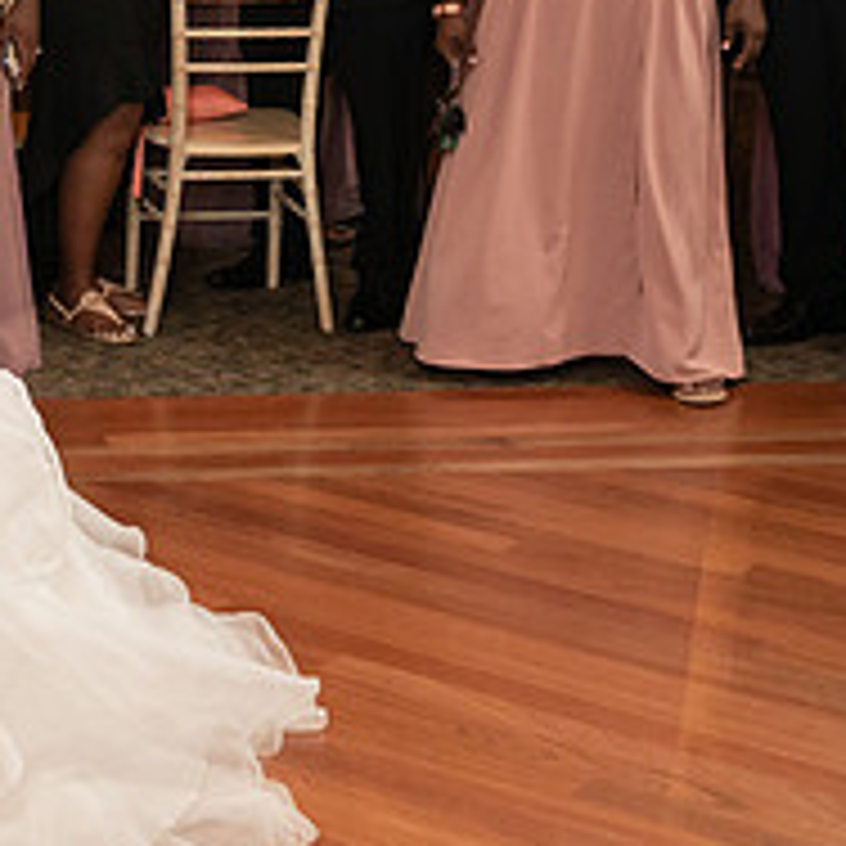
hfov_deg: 18.9
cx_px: -294
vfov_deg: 20.0
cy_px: -6
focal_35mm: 84
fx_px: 2323
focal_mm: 28
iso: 4000
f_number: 4
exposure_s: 1/200
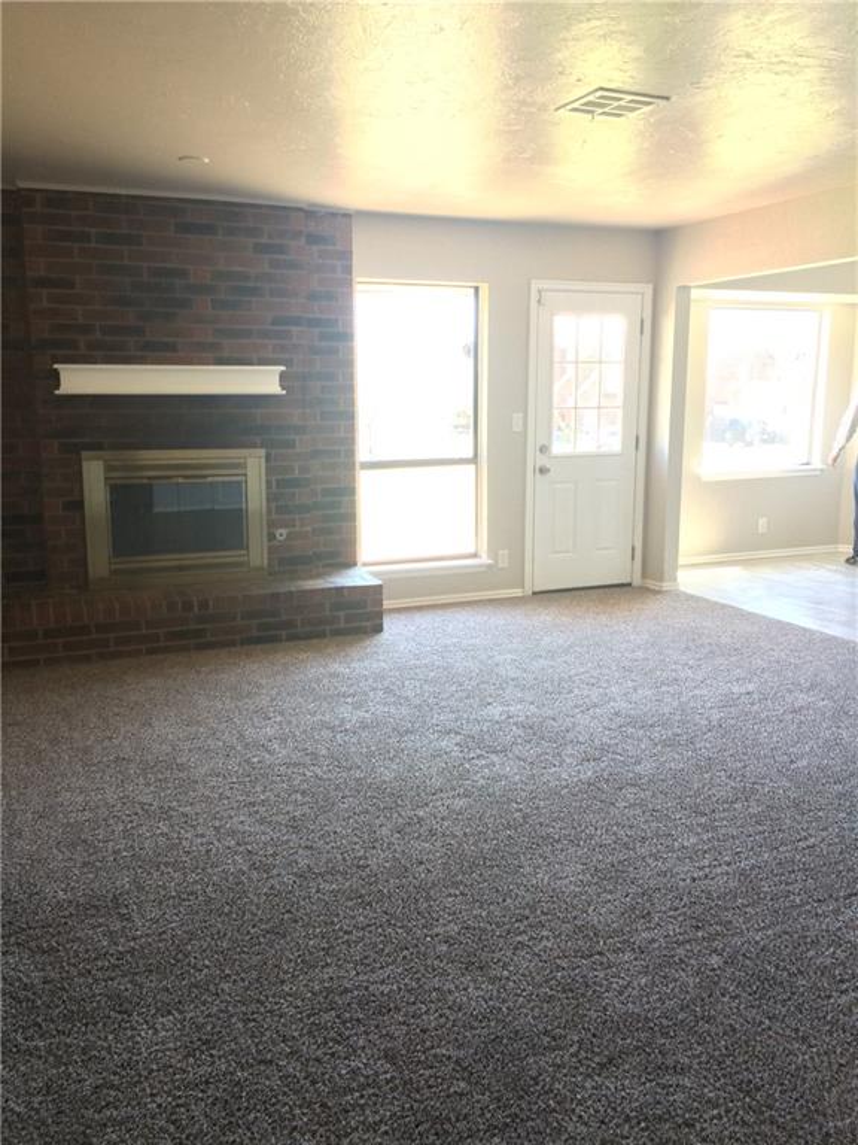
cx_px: 429
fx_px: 958
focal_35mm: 29
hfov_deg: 48.2
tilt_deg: -9.2
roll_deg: +0.3
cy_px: 572
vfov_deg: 61.7
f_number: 2.2
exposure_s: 1/30
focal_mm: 4.15
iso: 80
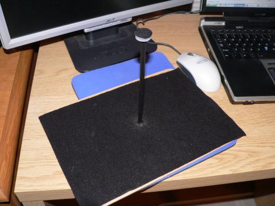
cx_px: 138
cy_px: 103
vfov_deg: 39.7
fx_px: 286
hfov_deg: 51.4
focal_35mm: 36
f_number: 2.8
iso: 200
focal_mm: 6
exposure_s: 1/15
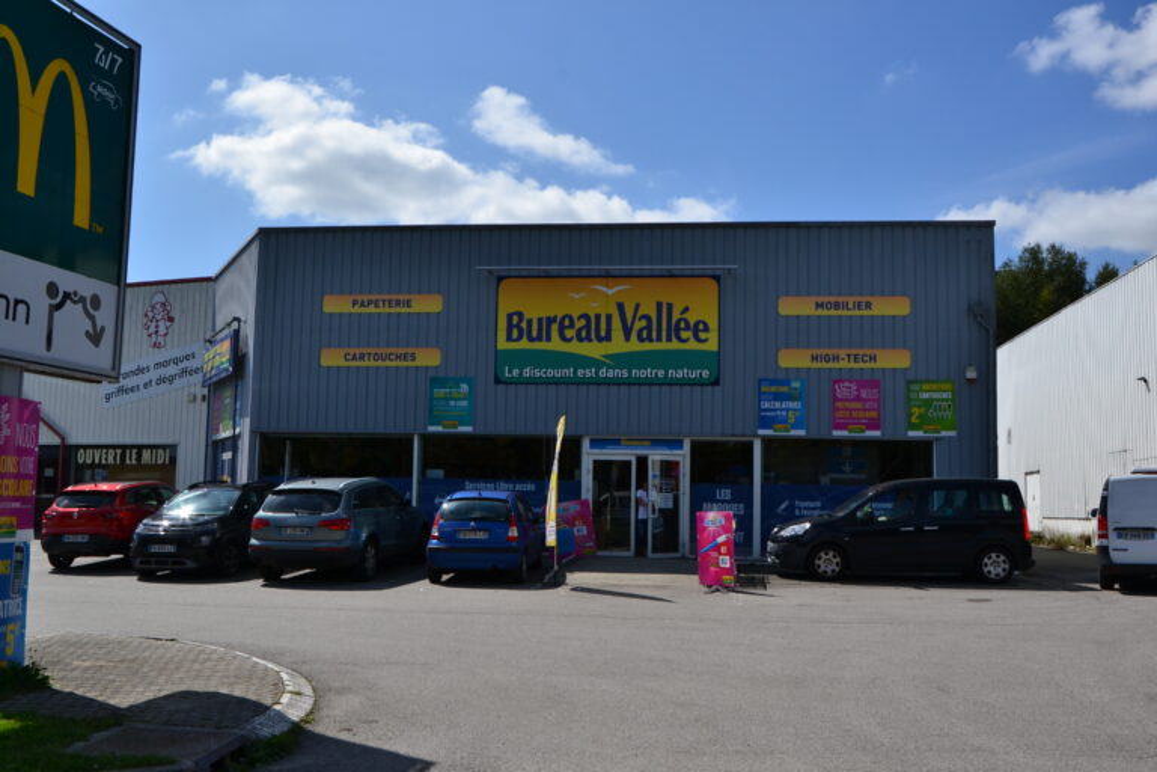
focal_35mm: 33
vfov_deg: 40.0
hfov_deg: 57.2
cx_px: 578
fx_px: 1061
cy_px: 386
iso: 250
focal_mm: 22
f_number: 11
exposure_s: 1/500
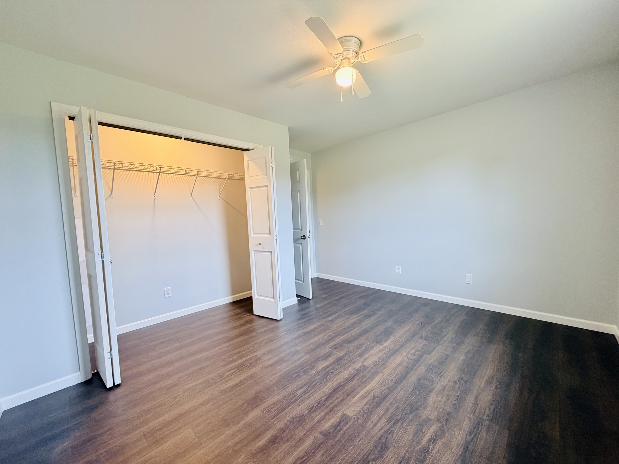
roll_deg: +2.3
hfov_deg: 102.1
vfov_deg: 85.7
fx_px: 250
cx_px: 310
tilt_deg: -3.5
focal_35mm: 14
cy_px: 232
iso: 200
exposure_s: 1/60
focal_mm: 2.22
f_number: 2.2
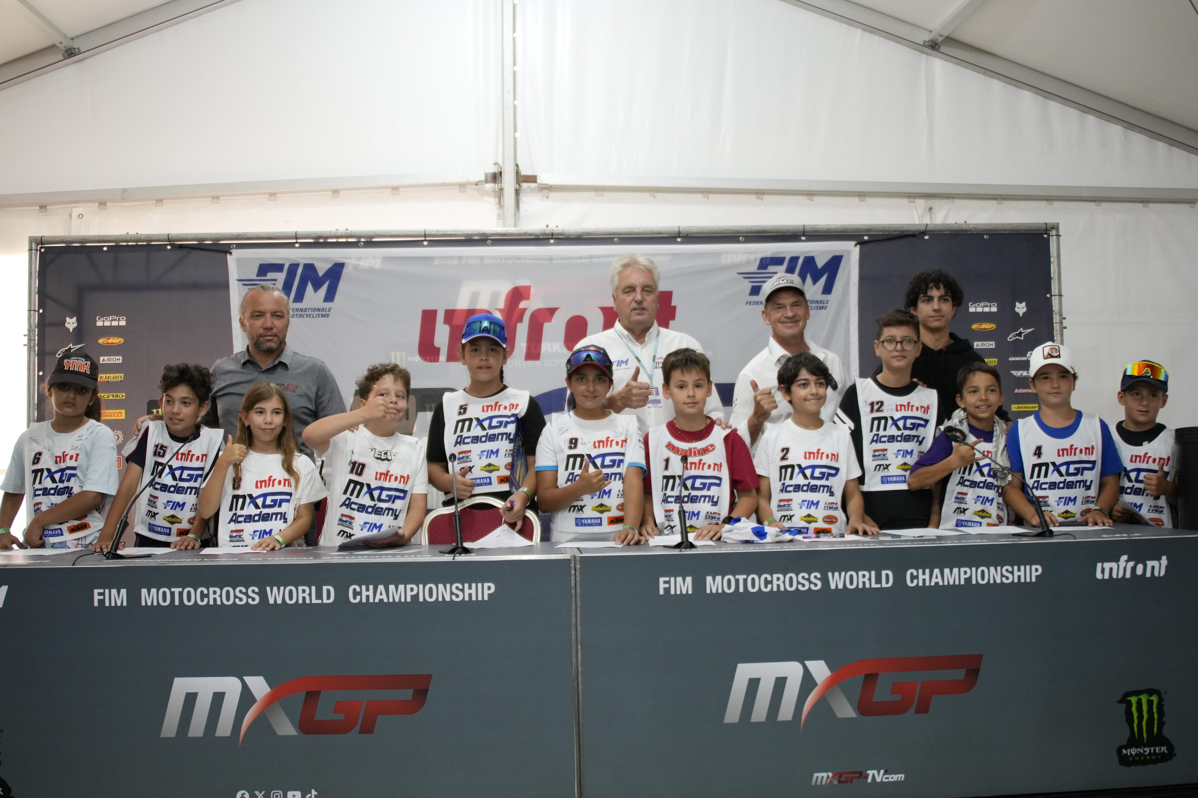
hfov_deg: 19.5
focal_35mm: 105
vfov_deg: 13.0
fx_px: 3494
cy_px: 399
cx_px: 599
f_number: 2.8
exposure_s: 1/250
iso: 1250
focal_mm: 70
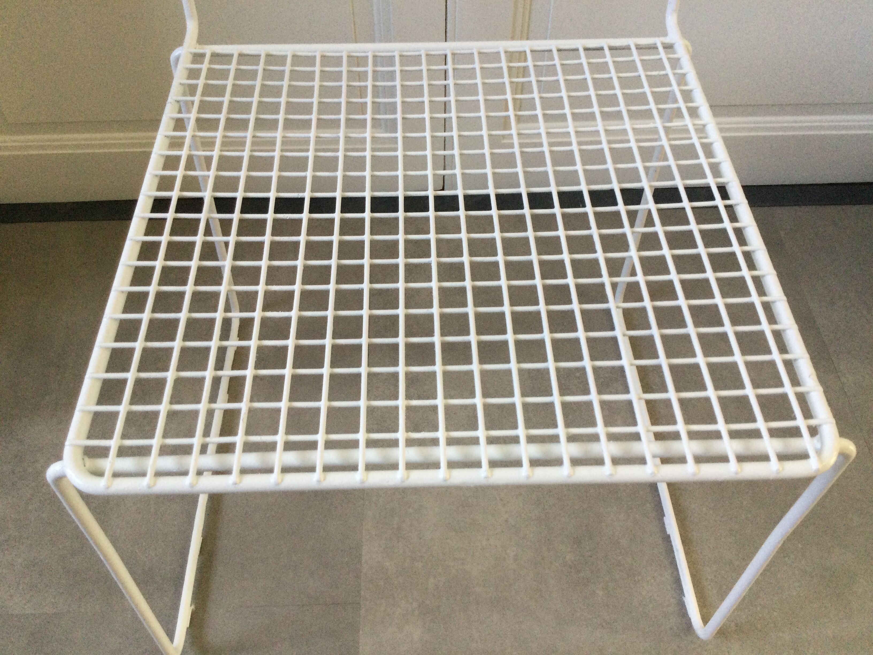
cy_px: 328
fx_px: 782
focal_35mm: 31
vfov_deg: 45.4
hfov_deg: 58.4
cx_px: 436
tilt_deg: -52.4
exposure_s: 1/33
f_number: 2.4
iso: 64
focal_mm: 3.3
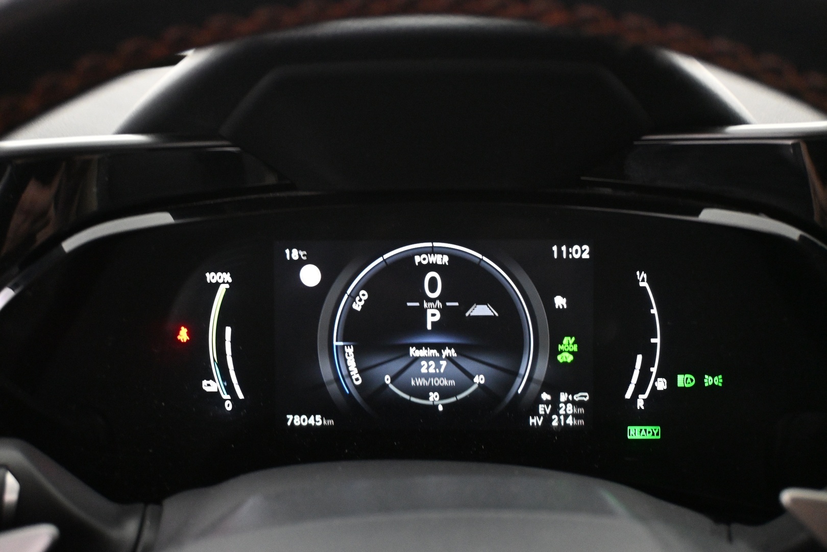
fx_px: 724
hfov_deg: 59.5
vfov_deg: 41.7
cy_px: 276
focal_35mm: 32
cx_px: 414
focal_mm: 21
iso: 4000
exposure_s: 1/20
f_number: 4
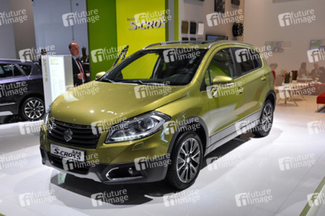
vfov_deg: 36.8
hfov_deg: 53.2
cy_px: 108
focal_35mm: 36
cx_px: 162
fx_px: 325
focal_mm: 24
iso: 400
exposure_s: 1/100
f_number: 6.3
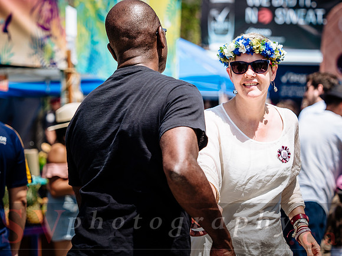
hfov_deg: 11.7
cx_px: 159
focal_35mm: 169
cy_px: 119
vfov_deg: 8.8
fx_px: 1669
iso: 200
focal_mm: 79
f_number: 2.8
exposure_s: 1/2500
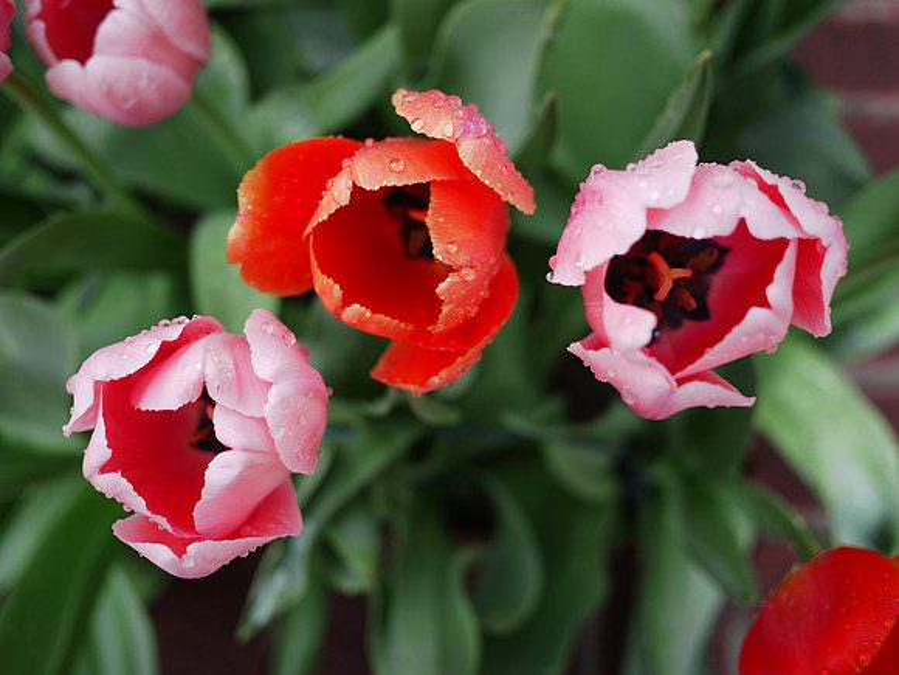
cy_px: 338
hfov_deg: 46.8
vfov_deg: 36.0
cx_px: 450
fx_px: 1039
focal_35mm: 40
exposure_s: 1/125
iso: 100
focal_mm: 20
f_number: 2
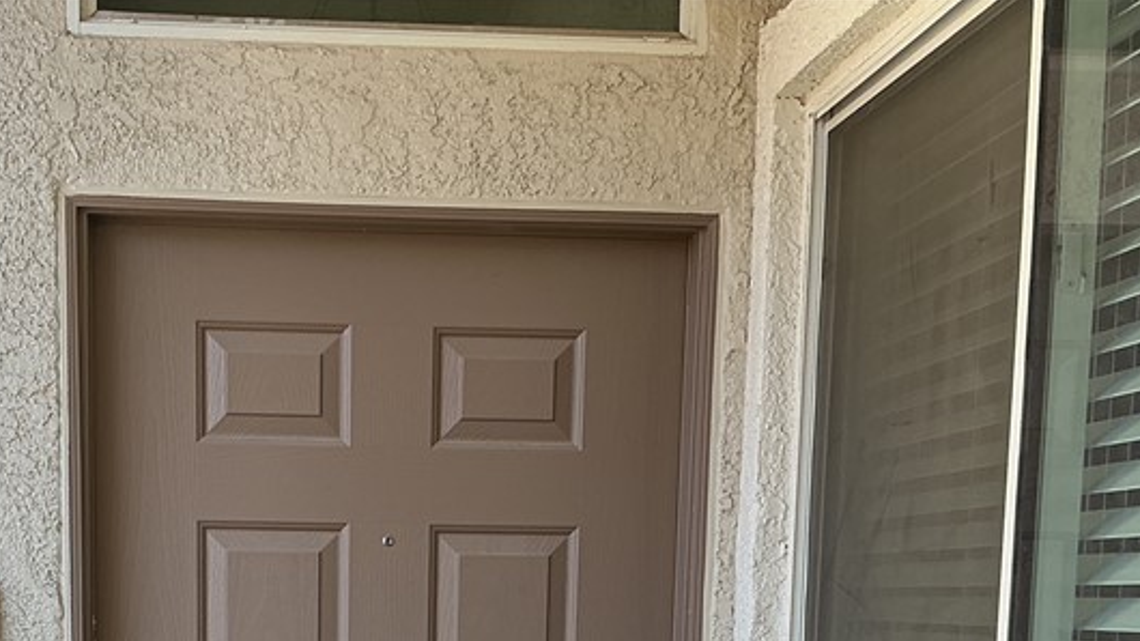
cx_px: 383
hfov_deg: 34.1
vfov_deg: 18.4
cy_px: 822
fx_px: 1844
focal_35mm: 61
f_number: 1.8
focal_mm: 3
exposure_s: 1/120
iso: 16
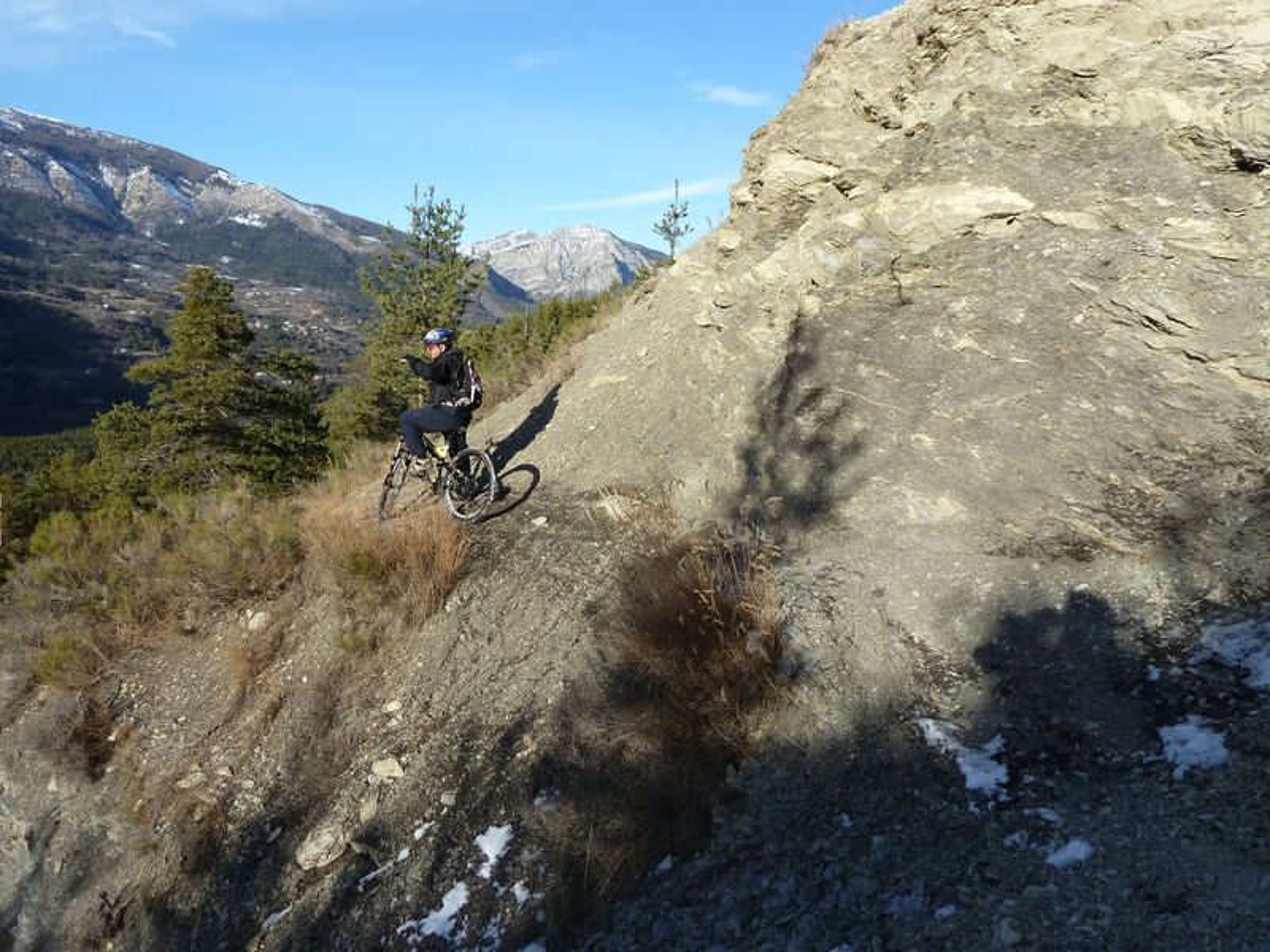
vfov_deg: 54.9
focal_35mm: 25
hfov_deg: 69.4
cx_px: 635
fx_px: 917
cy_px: 476
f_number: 4
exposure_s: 1/400
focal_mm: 4.1
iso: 80
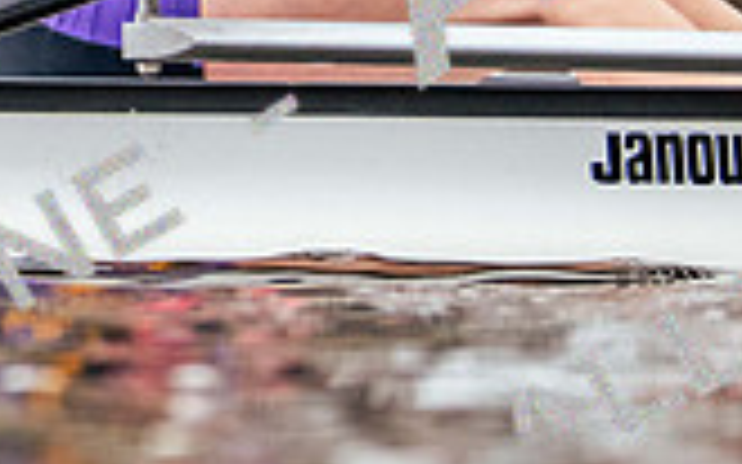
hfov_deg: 1.7
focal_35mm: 1262
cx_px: 9
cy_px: -340
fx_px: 25511
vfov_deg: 1.0
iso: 3200
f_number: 6.3
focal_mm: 353
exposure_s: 1/2000
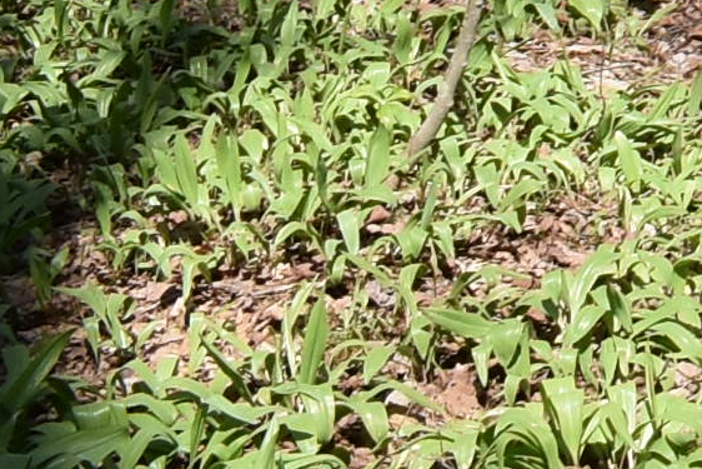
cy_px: -933
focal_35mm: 216
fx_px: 4213
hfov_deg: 8.0
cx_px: 2222
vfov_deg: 5.9
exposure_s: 1/250
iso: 200
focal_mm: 18
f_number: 8
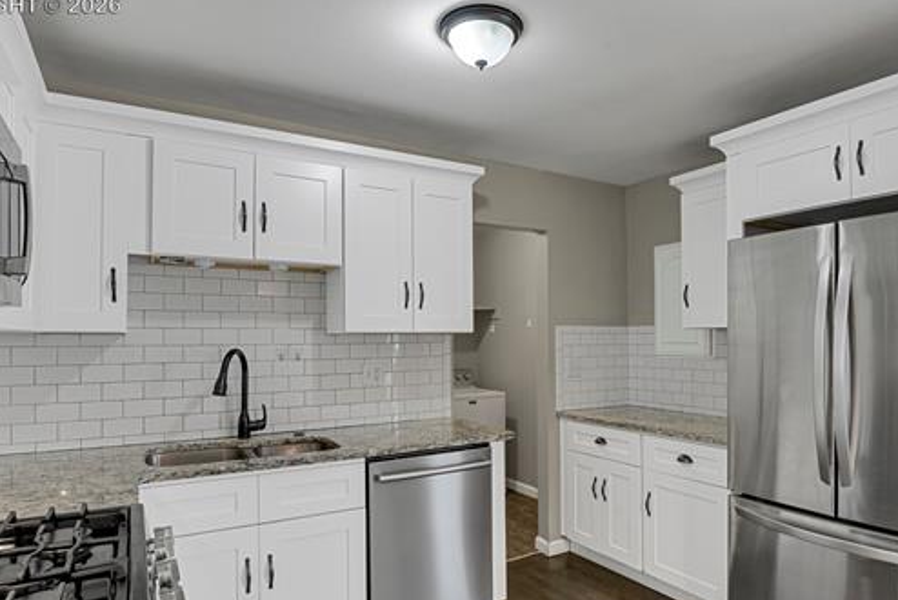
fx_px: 549
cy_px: 338
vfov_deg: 57.1
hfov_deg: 78.4
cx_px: 480
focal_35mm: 22
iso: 250
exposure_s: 5
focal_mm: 17
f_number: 8
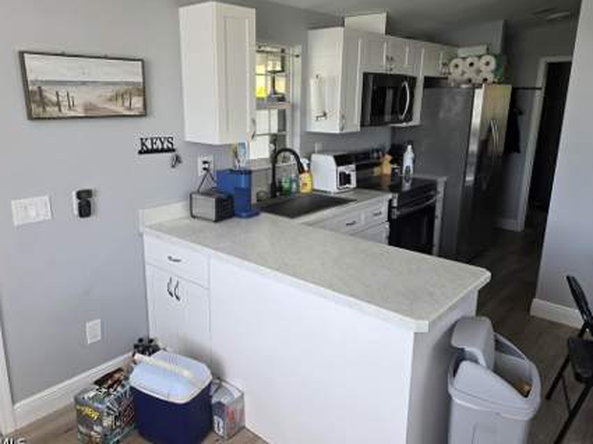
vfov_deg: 52.9
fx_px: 445
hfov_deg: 67.3
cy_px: 204
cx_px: 279
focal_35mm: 26
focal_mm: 5.4
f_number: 1.8
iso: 80
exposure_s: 1/180
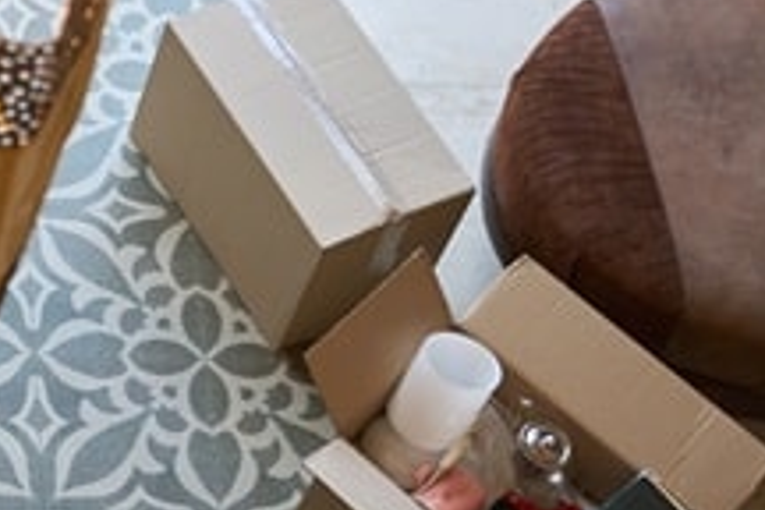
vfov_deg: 11.0
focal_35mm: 124
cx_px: -545
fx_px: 2642
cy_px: 191
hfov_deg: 14.7
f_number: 2.8
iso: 400
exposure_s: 1/250
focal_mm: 29.8
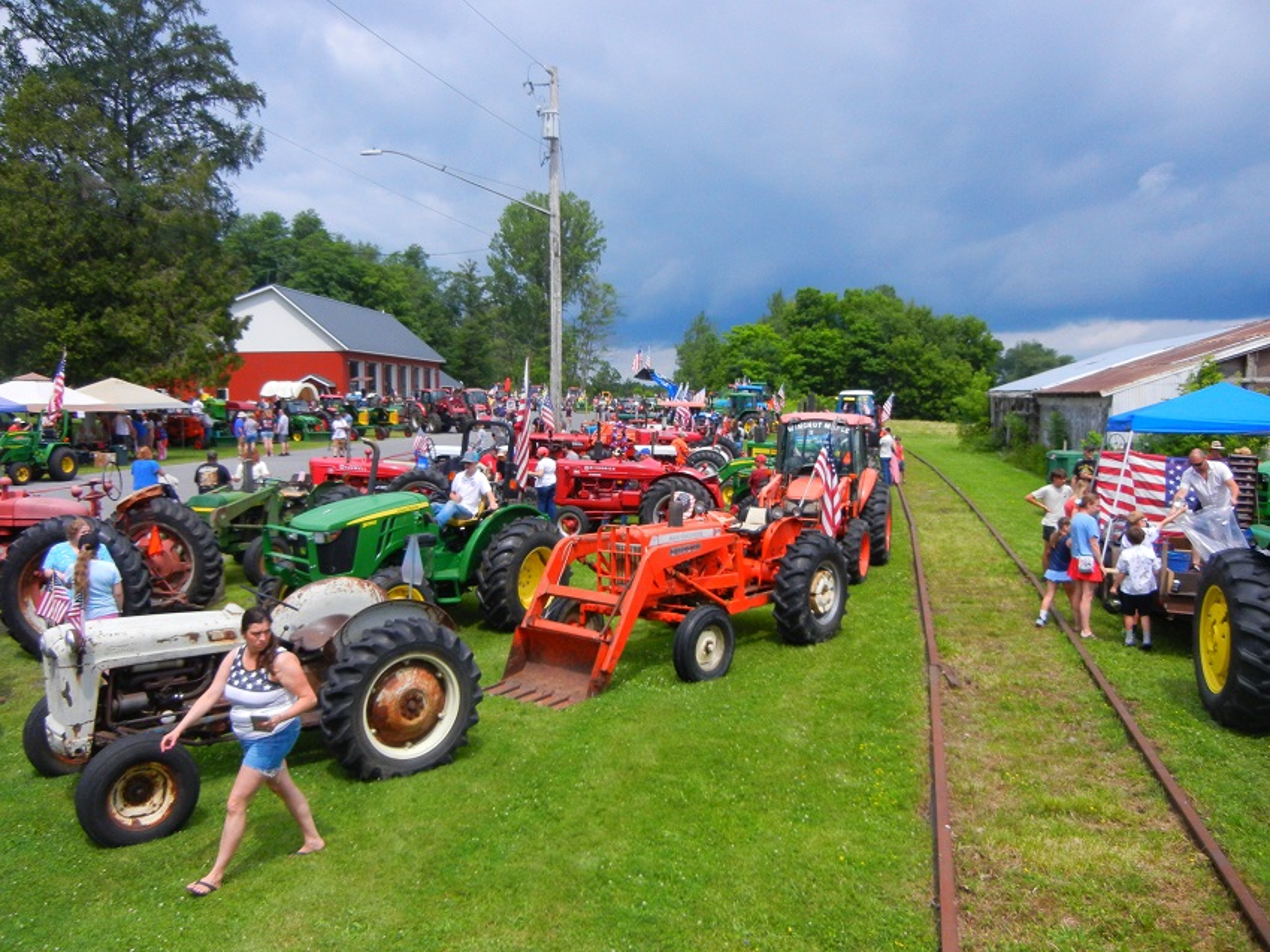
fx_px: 1100
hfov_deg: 60.0
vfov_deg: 46.8
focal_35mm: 30
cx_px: 635
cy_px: 476
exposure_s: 1/858
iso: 400
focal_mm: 5.4
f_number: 7
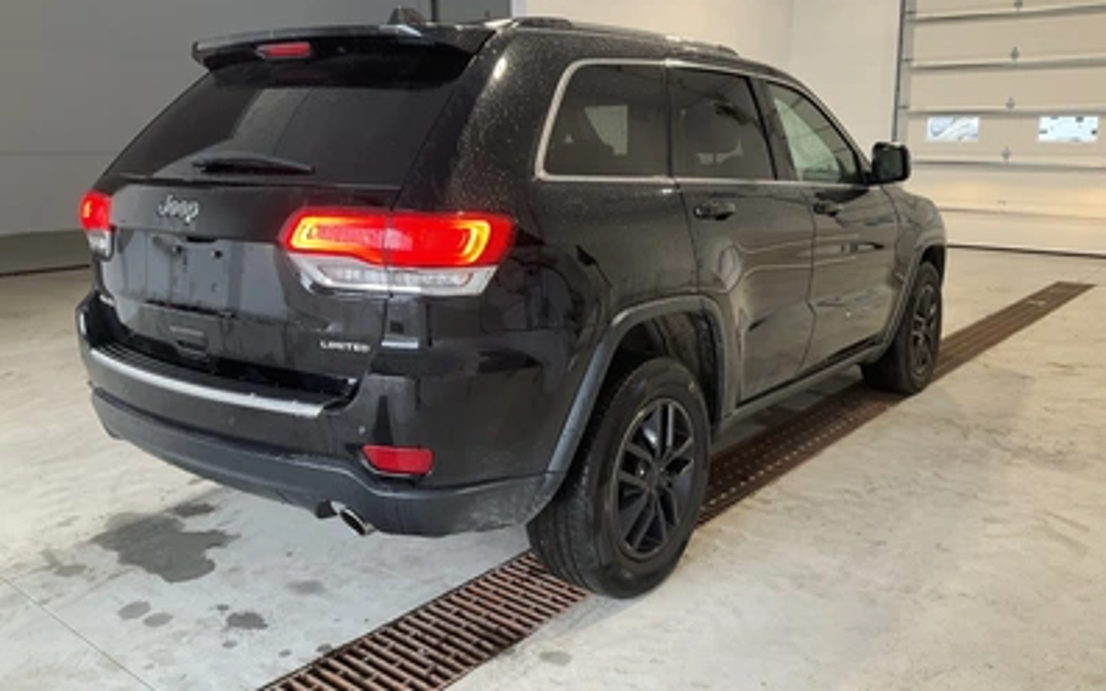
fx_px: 934
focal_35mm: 31
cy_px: 312
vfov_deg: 40.5
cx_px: 554
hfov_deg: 61.2
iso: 64
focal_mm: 3
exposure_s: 1/65
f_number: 1.8
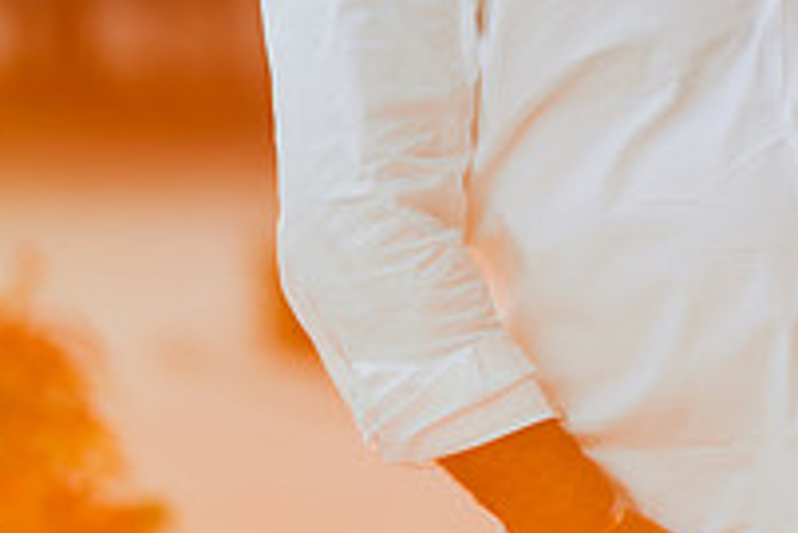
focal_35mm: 387
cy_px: -2
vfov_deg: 3.6
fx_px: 8584
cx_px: 1086
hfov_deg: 5.3
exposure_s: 1/500
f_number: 1.8
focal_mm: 135
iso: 80
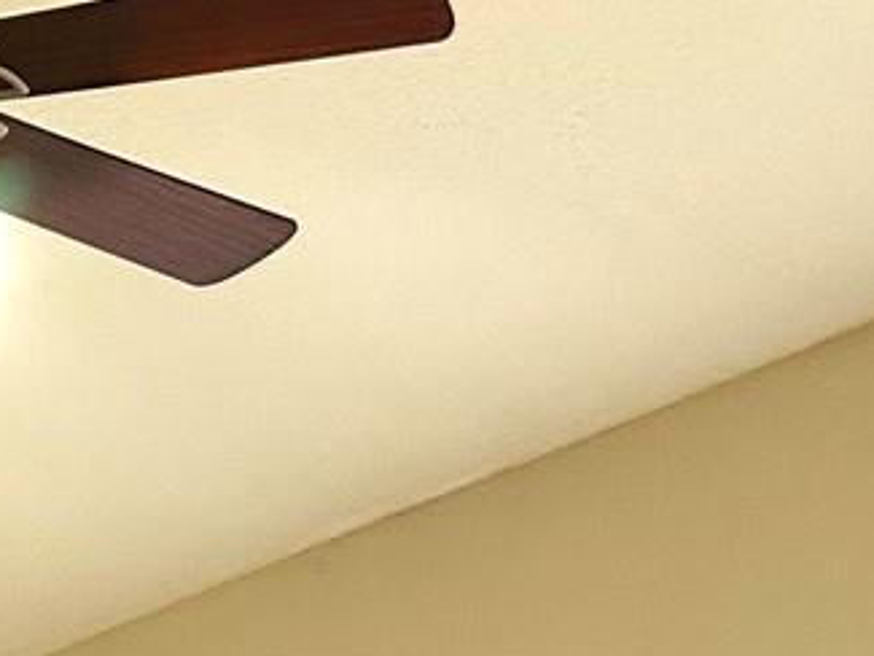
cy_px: 1334
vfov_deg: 11.3
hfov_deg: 14.8
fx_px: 2980
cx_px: -659
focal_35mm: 118
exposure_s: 1/120
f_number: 1.78
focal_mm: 6.86
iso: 200
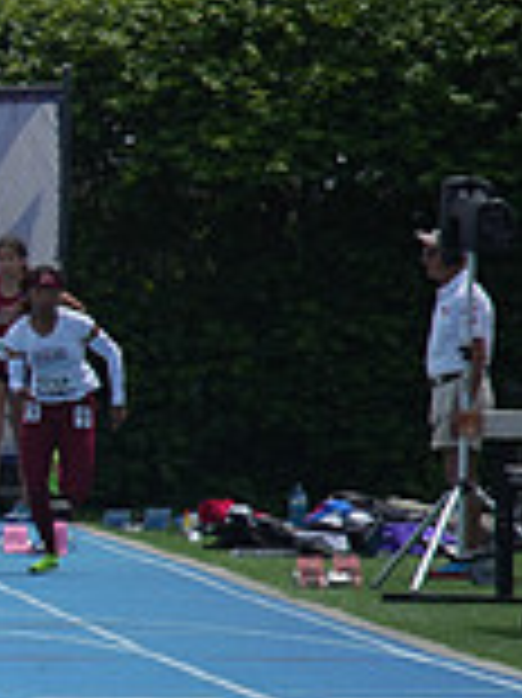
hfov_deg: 1.2
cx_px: -774
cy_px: 435
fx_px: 23980
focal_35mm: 1191
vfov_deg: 1.7
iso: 320
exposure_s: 1/2500
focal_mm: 330
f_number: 5.6
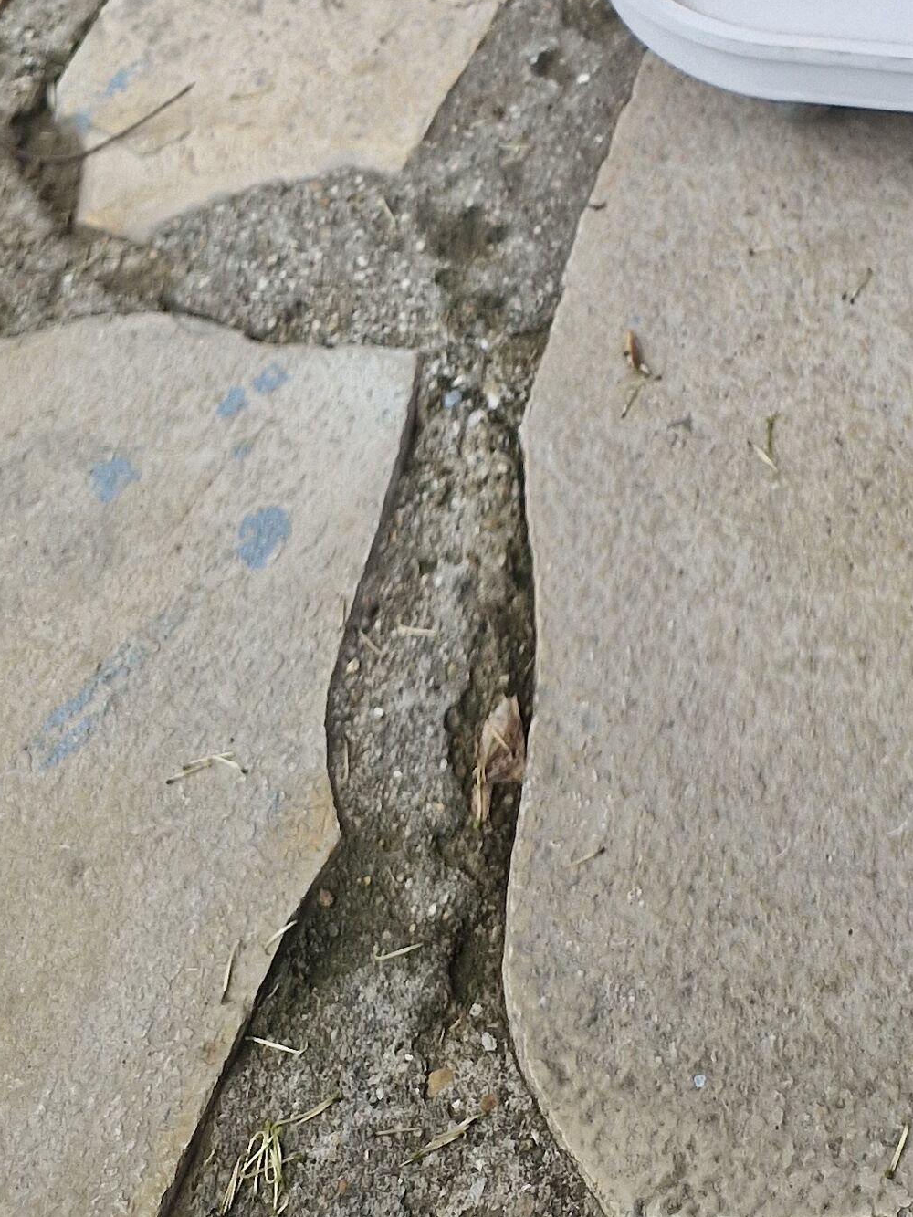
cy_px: -604
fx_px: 2426
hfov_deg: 20.2
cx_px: 1029
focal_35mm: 69
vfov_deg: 22.9
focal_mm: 5.4
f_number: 1.8
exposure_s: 1/628
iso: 50
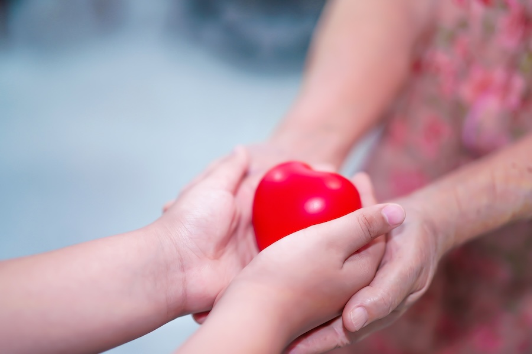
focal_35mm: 50
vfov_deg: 27.0
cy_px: 177
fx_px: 739
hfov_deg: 39.6
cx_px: 266
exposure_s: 1/60
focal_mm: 50
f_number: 1.4
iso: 800
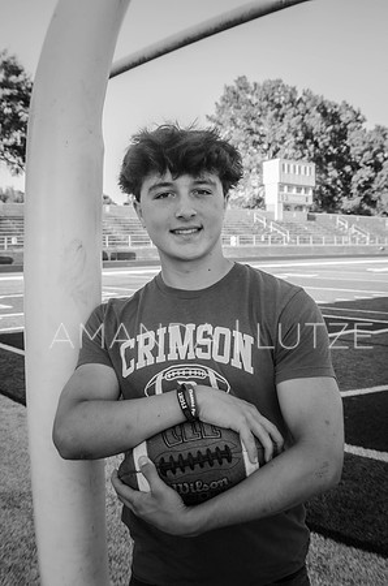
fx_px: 853
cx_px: 194
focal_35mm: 52
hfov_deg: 25.6
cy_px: 293
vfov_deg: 37.9
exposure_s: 1/160
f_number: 6.3
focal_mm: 35
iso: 200
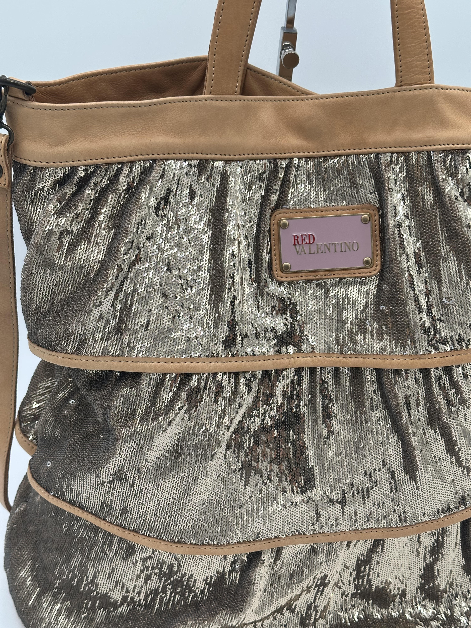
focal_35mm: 48
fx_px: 871
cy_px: 314
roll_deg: -4.1
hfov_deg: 30.3
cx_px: 236
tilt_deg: -23.9
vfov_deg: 39.7
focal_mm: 6.86
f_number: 1.78
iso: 64
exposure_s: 1/401
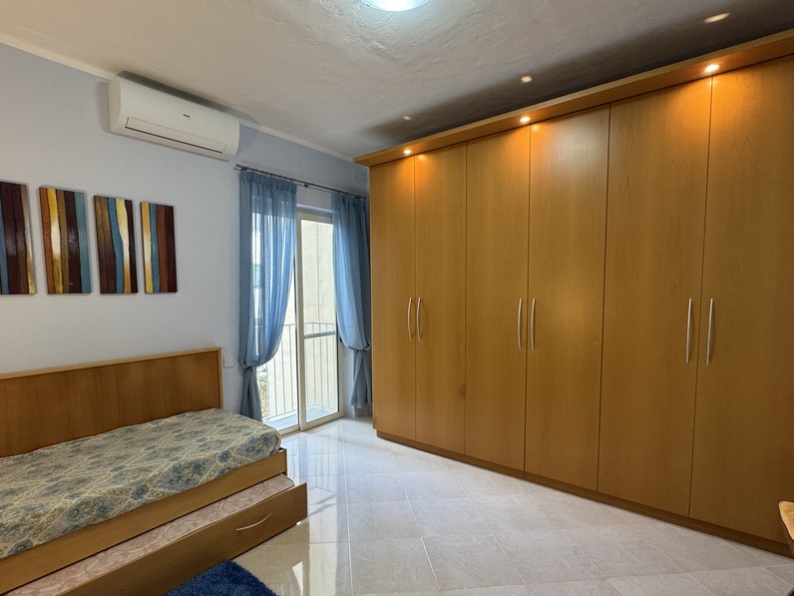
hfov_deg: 87.6
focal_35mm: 18
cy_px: 321
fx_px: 413
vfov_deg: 71.5
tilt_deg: -4.1
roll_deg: +1.1
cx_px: 365
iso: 160
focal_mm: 2.22
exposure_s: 1/100
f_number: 2.2
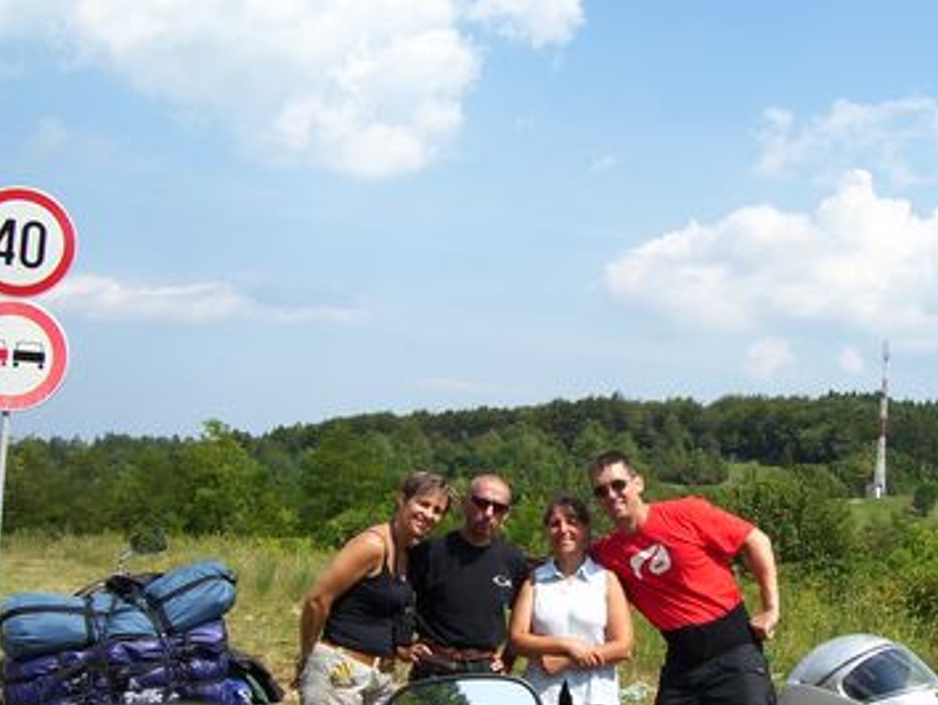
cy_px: 452
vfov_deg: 30.1
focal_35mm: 48
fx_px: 1302
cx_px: 559
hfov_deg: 39.5
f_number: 4.8
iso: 80
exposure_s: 1/500
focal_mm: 5.6
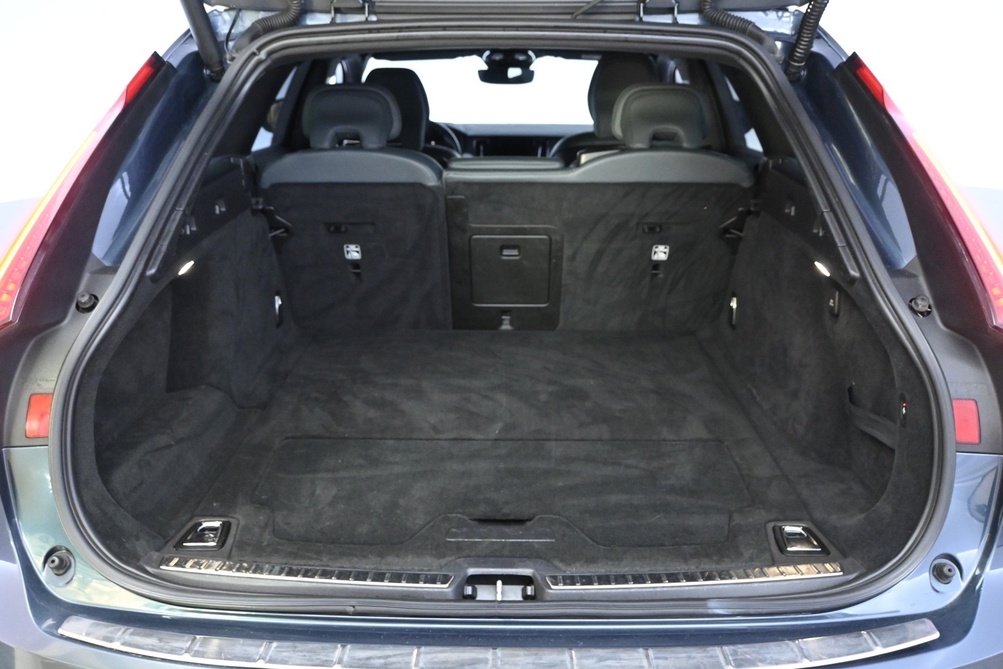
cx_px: 502
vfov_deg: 40.0
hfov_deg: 57.2
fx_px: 919
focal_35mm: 33
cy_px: 334
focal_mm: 22
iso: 5000
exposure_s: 1/40
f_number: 4
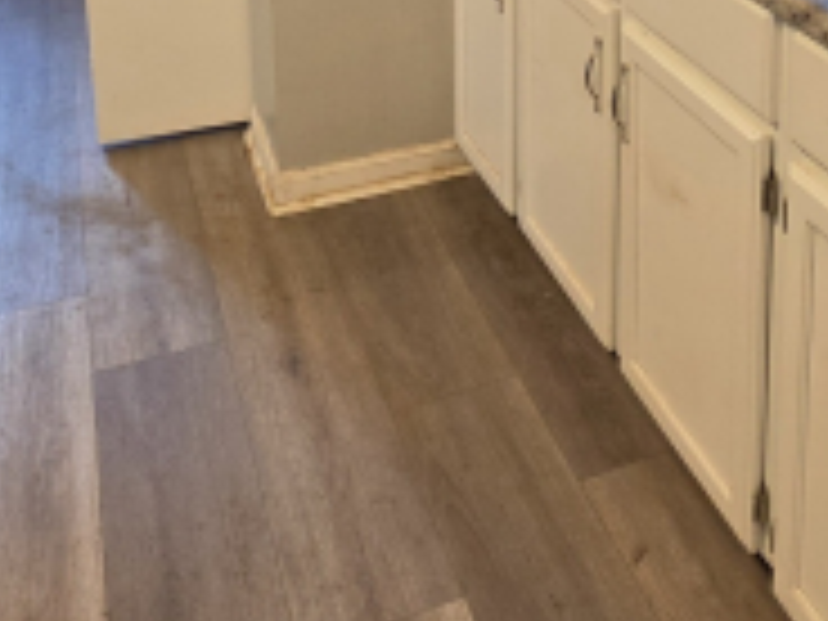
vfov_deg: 26.0
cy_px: -202
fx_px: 1124
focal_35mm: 47
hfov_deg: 39.7
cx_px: 587
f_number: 1.9
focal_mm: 2.2
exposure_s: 1/120
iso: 200
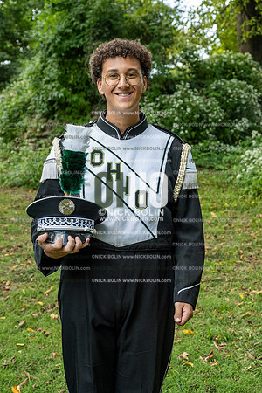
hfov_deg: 26.0
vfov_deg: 38.2
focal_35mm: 52
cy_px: 196
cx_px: 131
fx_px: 568
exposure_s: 1/640
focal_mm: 52
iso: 1000
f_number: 5.6
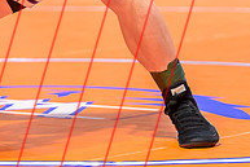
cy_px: -132
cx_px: -48
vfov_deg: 3.8
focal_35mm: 361
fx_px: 2509
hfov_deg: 5.7
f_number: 2.8
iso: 4000
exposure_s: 1/640
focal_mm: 95
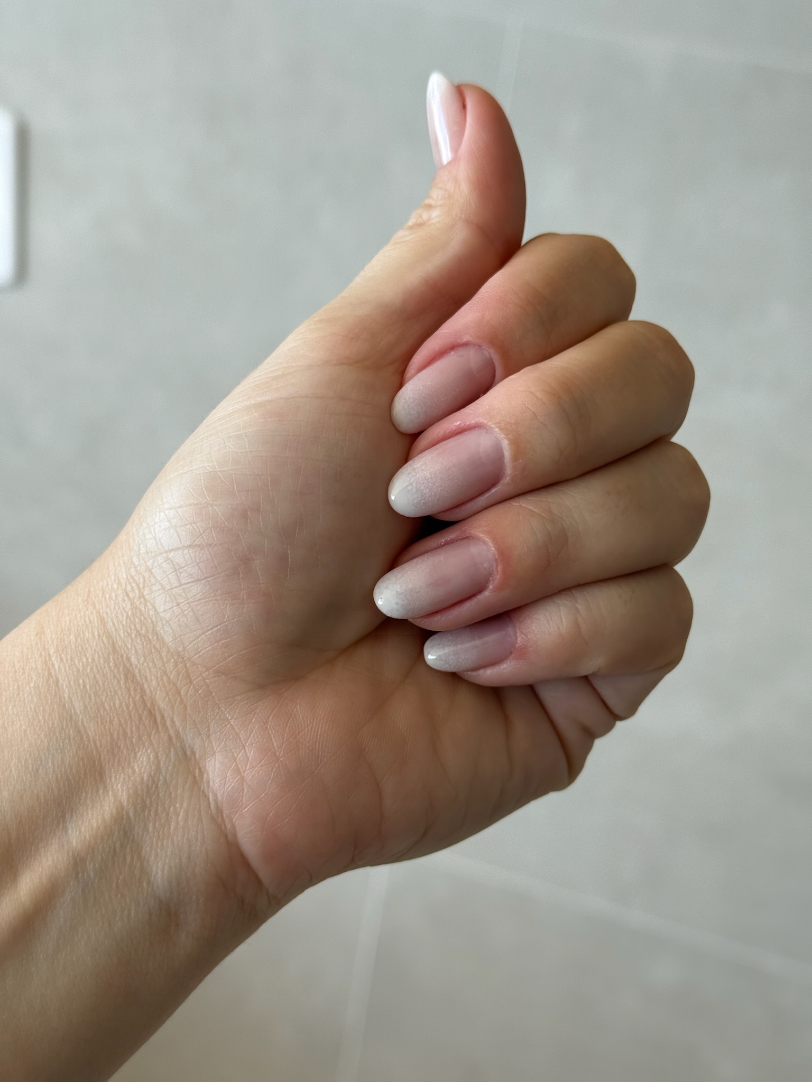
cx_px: 406
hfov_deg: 30.3
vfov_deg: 39.7
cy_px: 541
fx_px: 1501
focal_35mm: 48
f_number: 1.78
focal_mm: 6.76
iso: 80
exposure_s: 1/352
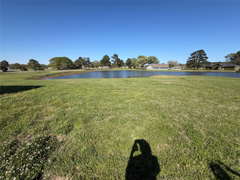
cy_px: 90
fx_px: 97
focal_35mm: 14
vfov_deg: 85.7
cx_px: 120
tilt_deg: -13.3
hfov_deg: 102.1
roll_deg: +0.4
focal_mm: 2.22
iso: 20
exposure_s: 1/770
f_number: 2.2
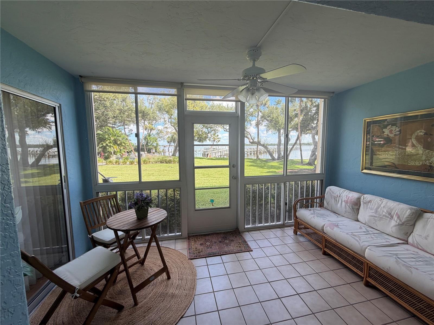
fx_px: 176
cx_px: 217
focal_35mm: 14
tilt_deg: -5.4
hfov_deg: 102.1
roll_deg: +1.2
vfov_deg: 85.7
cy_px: 162
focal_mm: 2.22
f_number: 2.2
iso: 40
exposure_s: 1/167
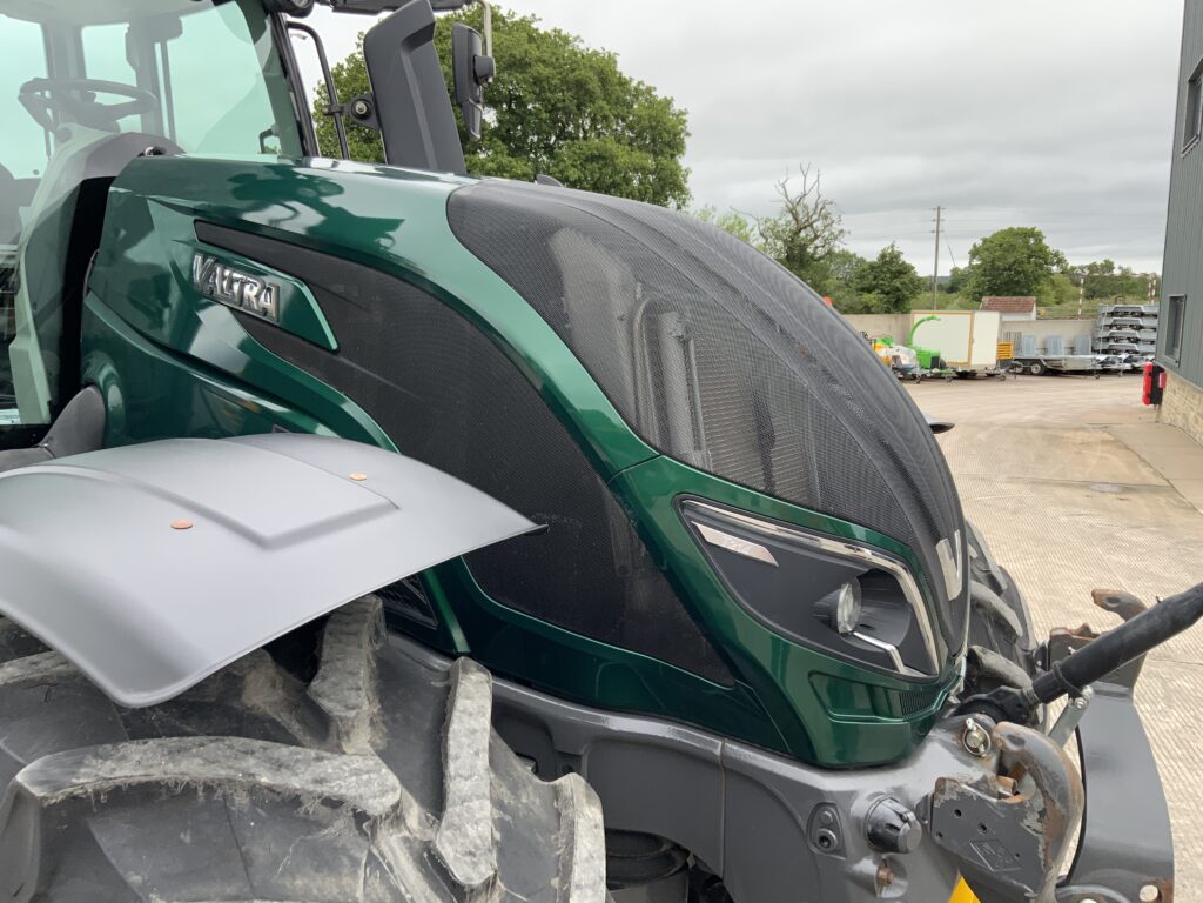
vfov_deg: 48.2
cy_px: 452
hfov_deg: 61.7
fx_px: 1008
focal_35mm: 29
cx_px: 602
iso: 16
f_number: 1.8
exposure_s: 1/125
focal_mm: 3
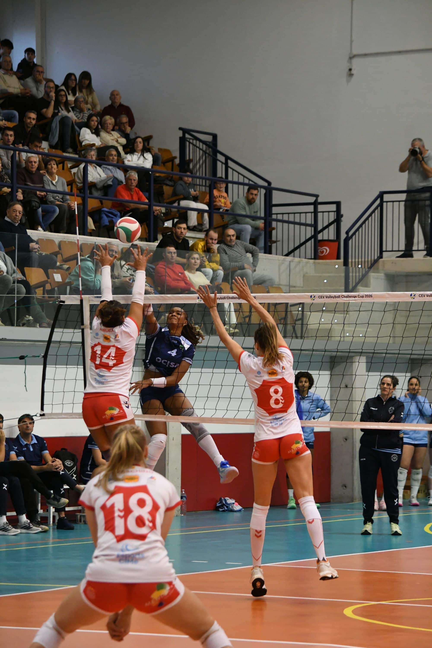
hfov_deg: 9.9
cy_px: 324
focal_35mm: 138
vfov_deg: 14.9
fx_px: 2484
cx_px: 216
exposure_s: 1/500
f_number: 4.5
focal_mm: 92
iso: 4000
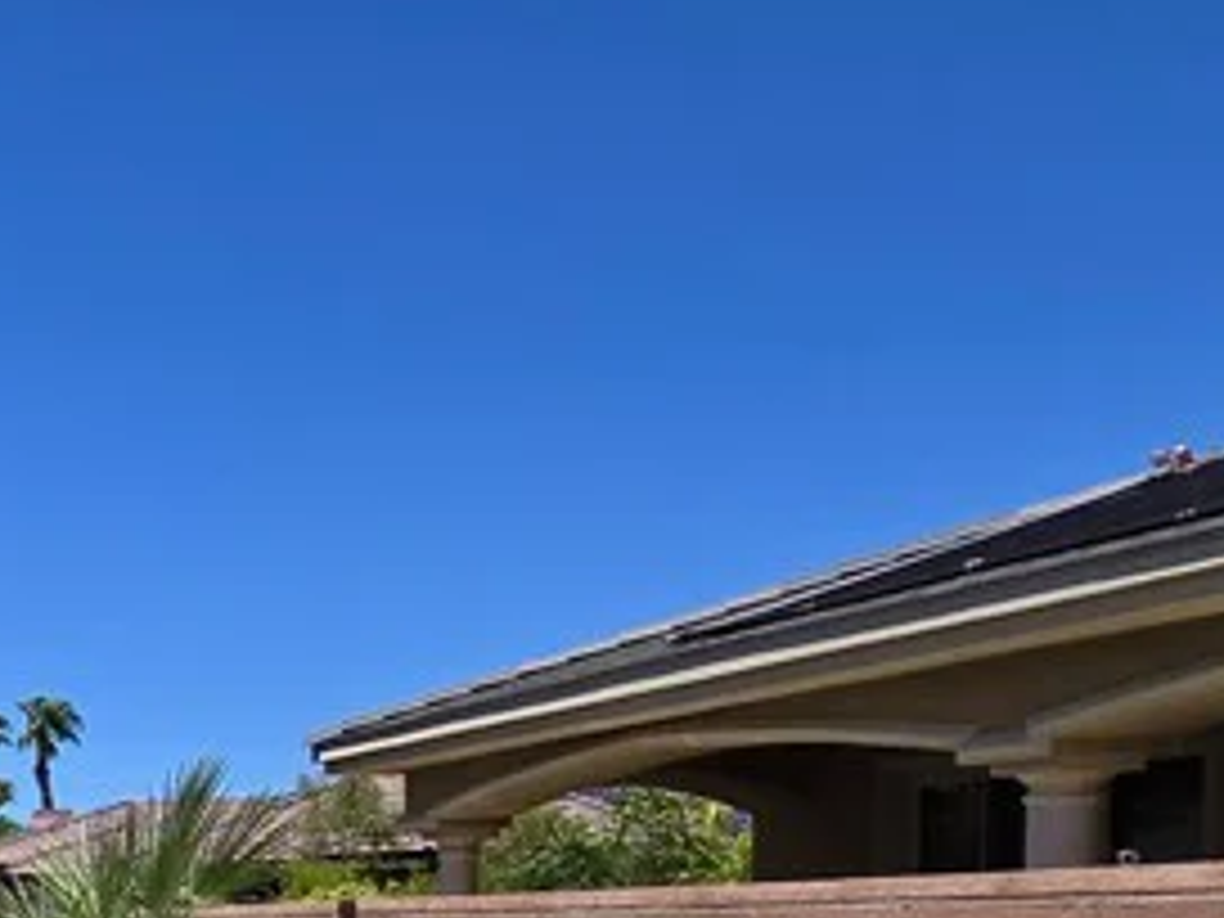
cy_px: 990
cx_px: -630
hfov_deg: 27.0
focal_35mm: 49
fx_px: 1733
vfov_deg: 27.4
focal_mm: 2.2
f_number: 2.2
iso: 50
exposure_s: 1/3229
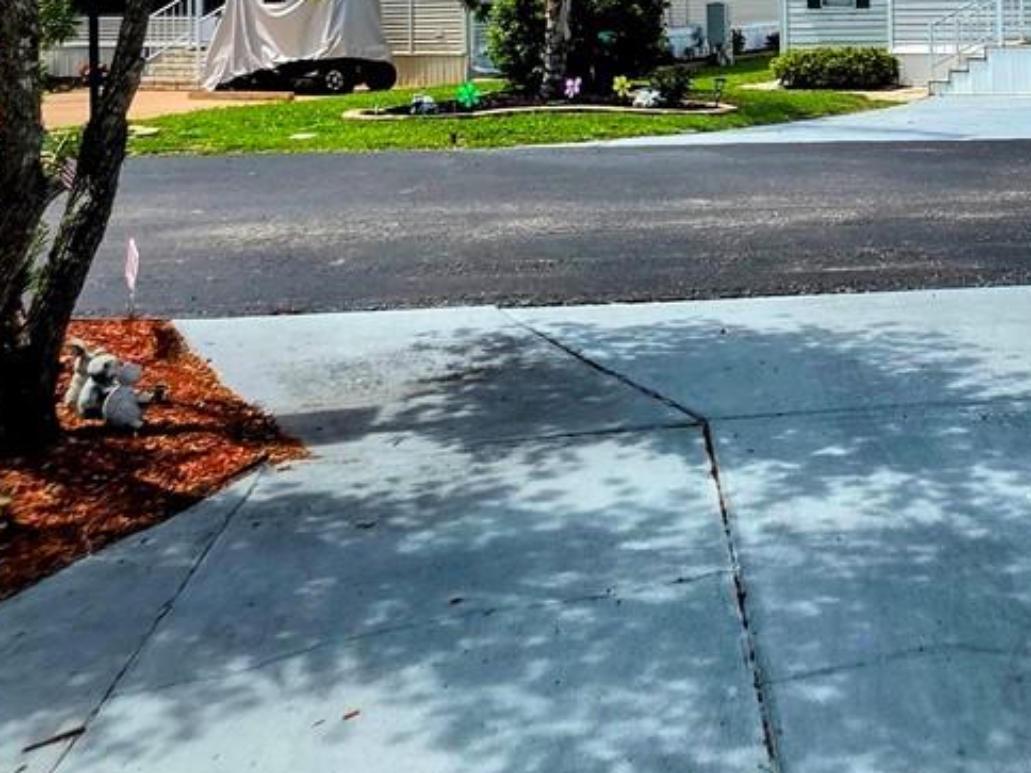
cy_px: -64
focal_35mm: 43
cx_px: 959
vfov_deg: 30.3
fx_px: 1281
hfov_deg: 40.1
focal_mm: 2.2
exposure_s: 1/2607
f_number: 1.9
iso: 32
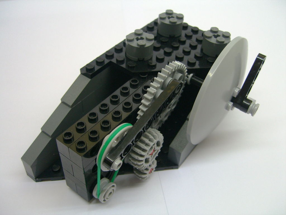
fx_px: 314
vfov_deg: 37.7
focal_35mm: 38
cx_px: 143
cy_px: 108
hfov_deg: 49.0
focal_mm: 7.9
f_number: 2.8
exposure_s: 1/80
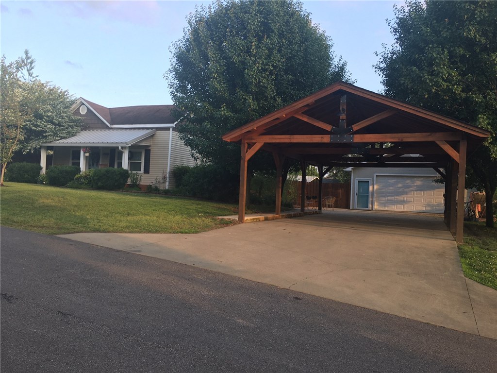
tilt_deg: +2.6
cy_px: 186
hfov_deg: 61.7
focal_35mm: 29
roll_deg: -2.6
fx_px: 416
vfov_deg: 48.2
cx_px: 248
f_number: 2.2
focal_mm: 4.15
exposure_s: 1/120
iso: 25
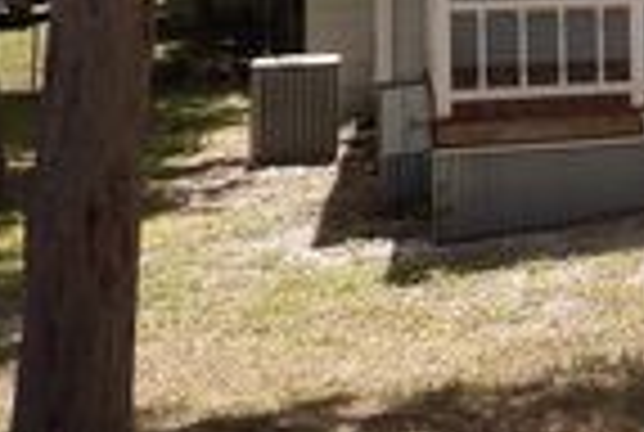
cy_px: -205
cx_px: 973
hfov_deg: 20.0
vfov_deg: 14.7
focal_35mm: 87
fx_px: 1560
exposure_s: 1/582
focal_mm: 4.3
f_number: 3.2
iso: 100
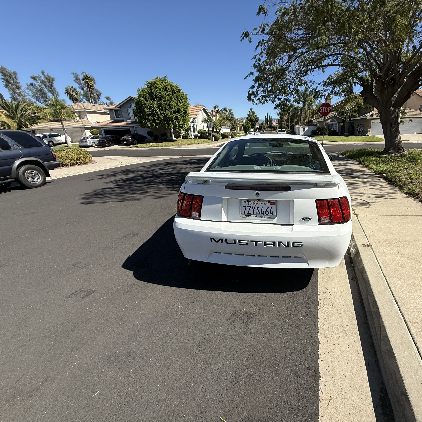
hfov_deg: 82.2
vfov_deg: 83.9
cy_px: 217
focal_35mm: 17
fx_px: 234
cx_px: 267
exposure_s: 1/2410
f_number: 2.2
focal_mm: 2.22
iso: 50
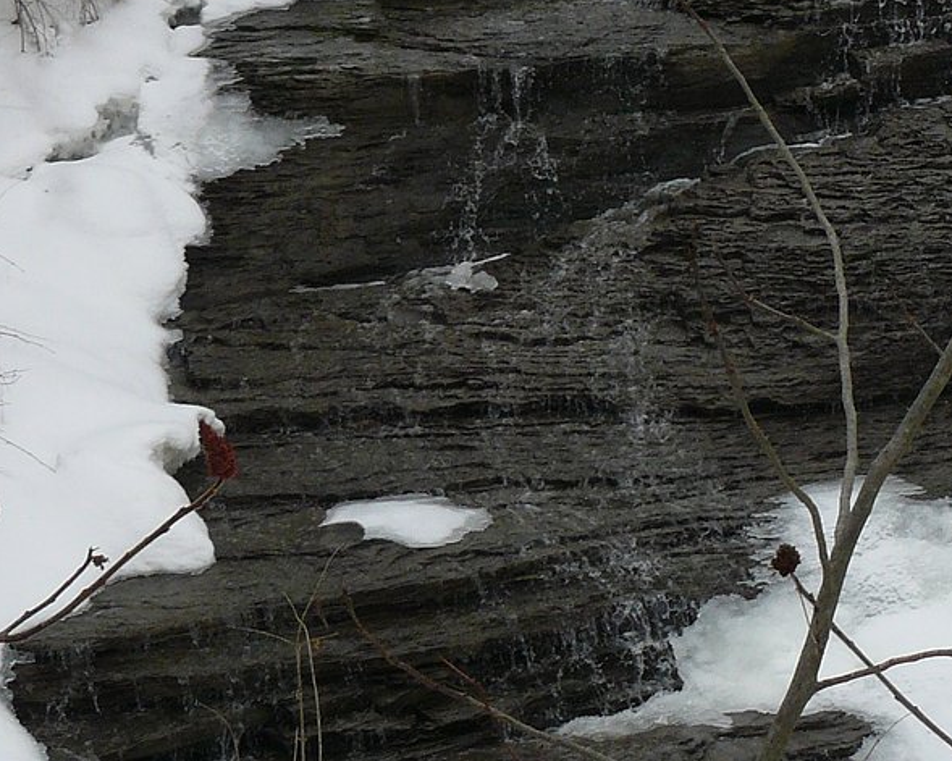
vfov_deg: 9.6
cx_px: 1028
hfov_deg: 12.0
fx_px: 4479
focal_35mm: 159
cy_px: -53
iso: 100
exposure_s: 1/320
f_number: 5.6
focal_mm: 10.1
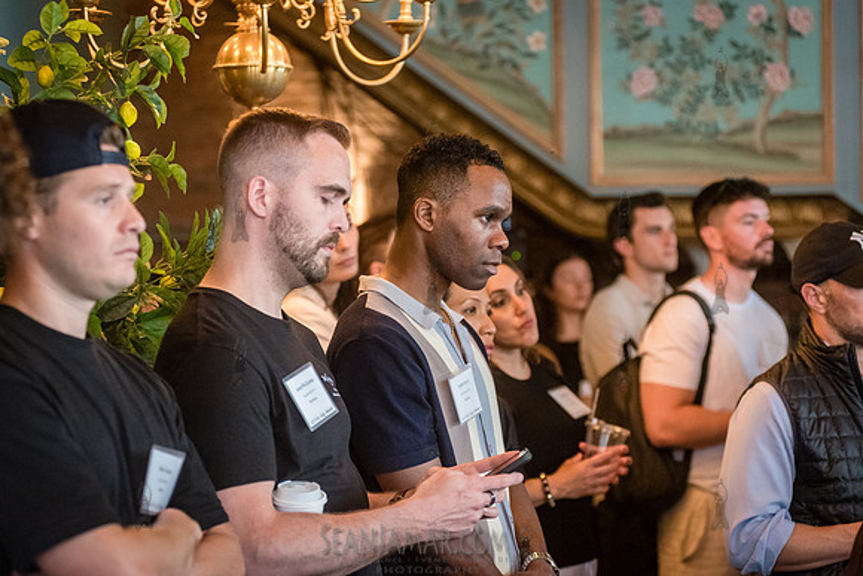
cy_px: 288
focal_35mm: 80
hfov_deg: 25.4
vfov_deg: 17.1
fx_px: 1918
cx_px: 432
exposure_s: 1/200
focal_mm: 80
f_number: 3.2
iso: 5000
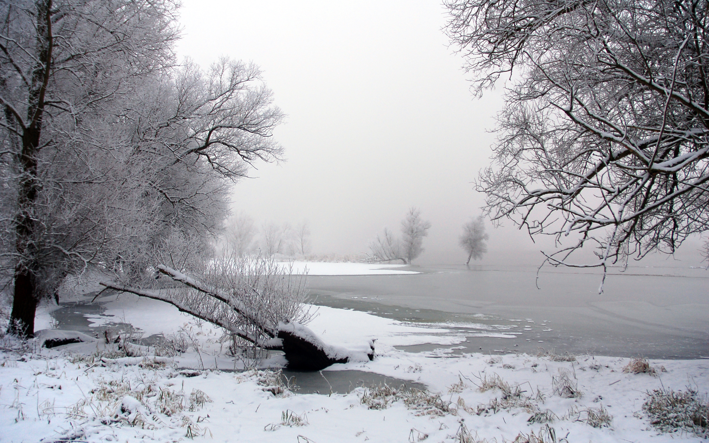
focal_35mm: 28
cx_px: 354
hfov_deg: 66.5
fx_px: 541
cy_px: 220
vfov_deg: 44.5
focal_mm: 18
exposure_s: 1/250
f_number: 4
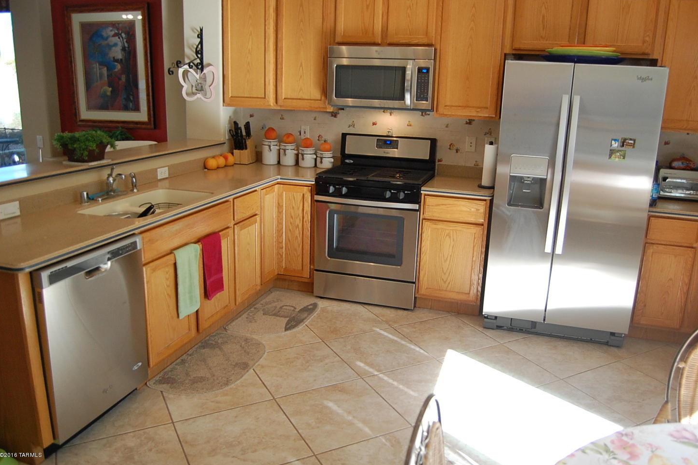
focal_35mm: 28
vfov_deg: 46.4
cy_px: 231
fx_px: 543
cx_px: 359
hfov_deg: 65.5
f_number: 3.5
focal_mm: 18
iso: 800
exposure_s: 1/160
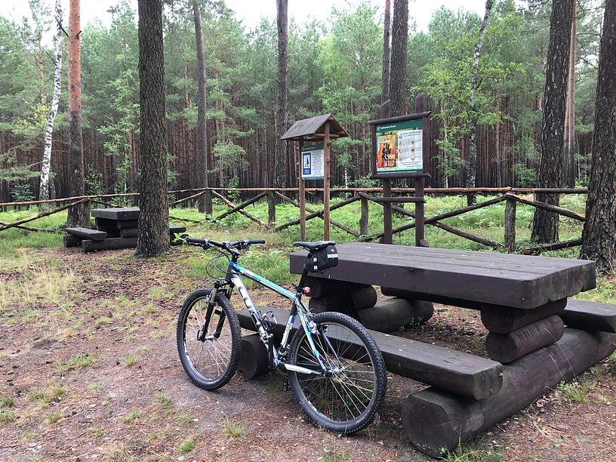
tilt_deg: -4.7
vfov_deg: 44.2
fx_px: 569
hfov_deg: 56.8
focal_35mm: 32
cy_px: 240
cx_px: 322
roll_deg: +1.8
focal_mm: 4.15
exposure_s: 1/50
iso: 25
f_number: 2.2
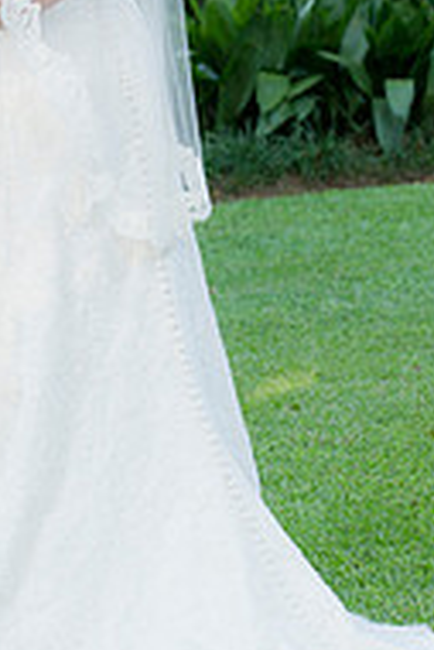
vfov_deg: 7.9
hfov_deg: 5.3
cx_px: 193
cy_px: 133
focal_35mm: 260
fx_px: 4693
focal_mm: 110
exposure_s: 1/80
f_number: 5.6
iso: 400
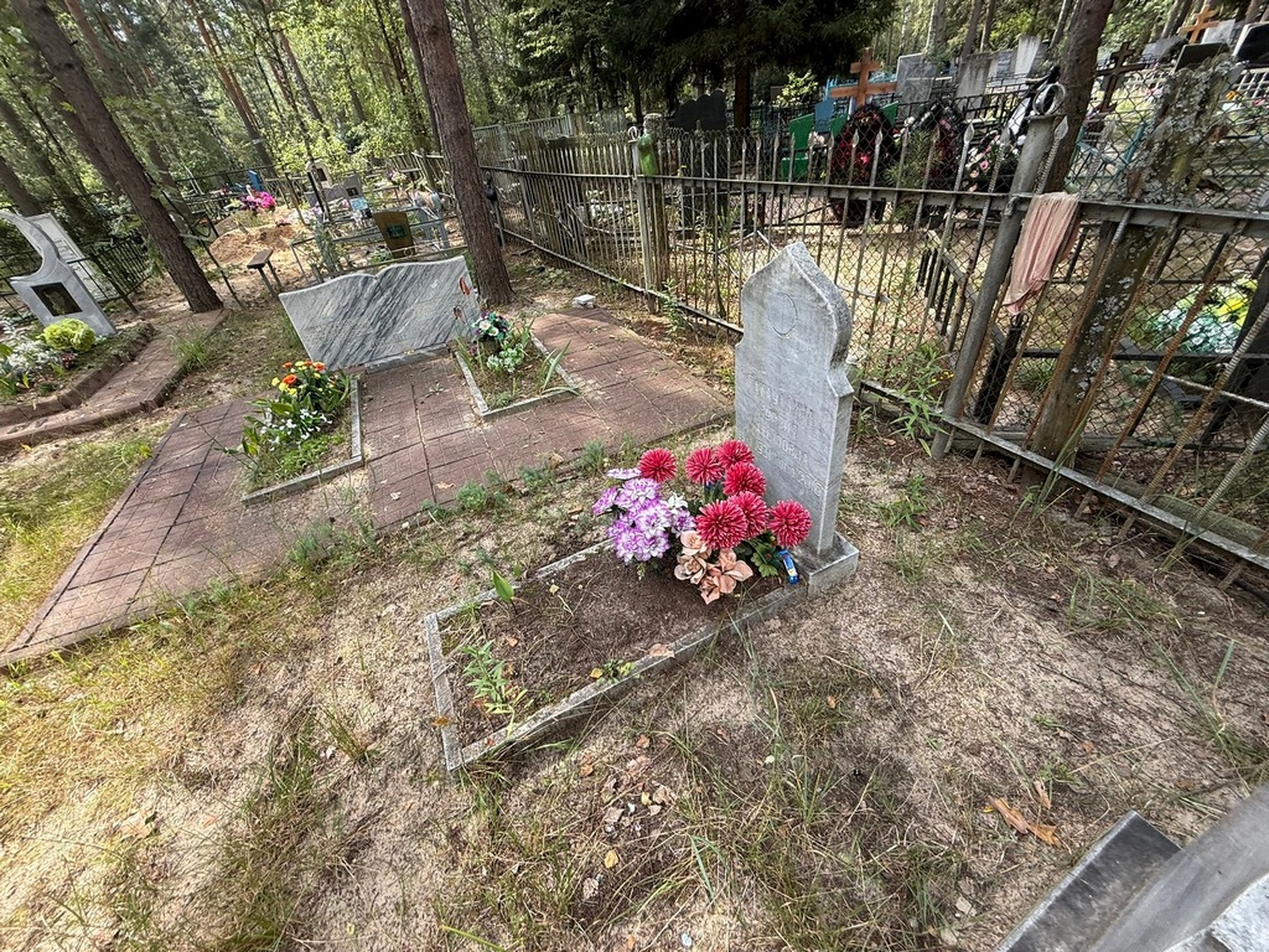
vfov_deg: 85.7
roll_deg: +1.4
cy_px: 476
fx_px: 513
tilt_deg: -36.2
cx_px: 634
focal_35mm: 14
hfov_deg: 102.1
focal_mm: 2.22
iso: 50
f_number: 2.2
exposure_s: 1/233
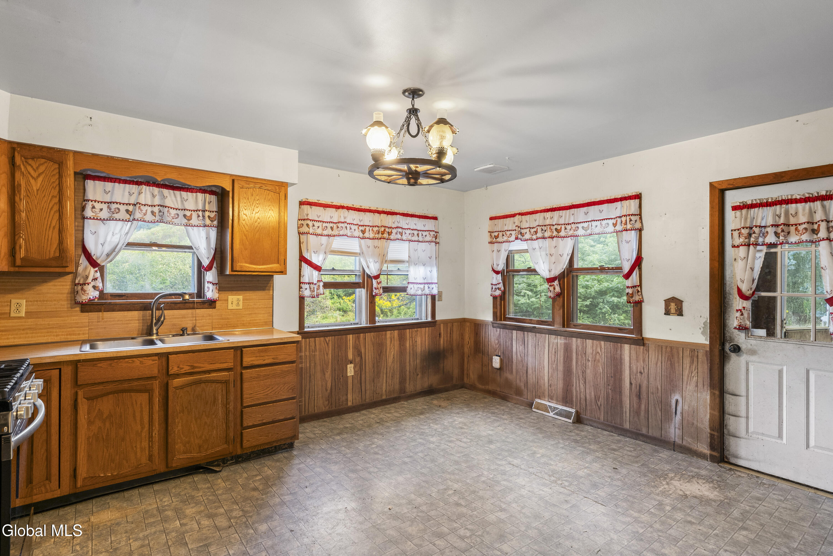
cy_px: 278
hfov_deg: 90.0
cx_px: 416
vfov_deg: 67.4
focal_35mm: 18
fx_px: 416
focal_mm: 18
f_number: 8
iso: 400
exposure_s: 1/3
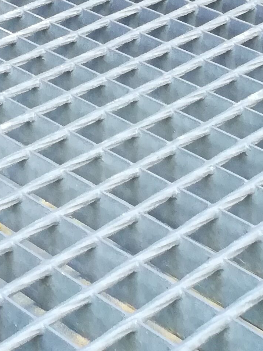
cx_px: -269
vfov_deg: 14.6
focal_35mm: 108
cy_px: -375
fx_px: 1094
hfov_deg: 12.1
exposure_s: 1/33.3
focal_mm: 3.83
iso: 125
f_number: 2.2
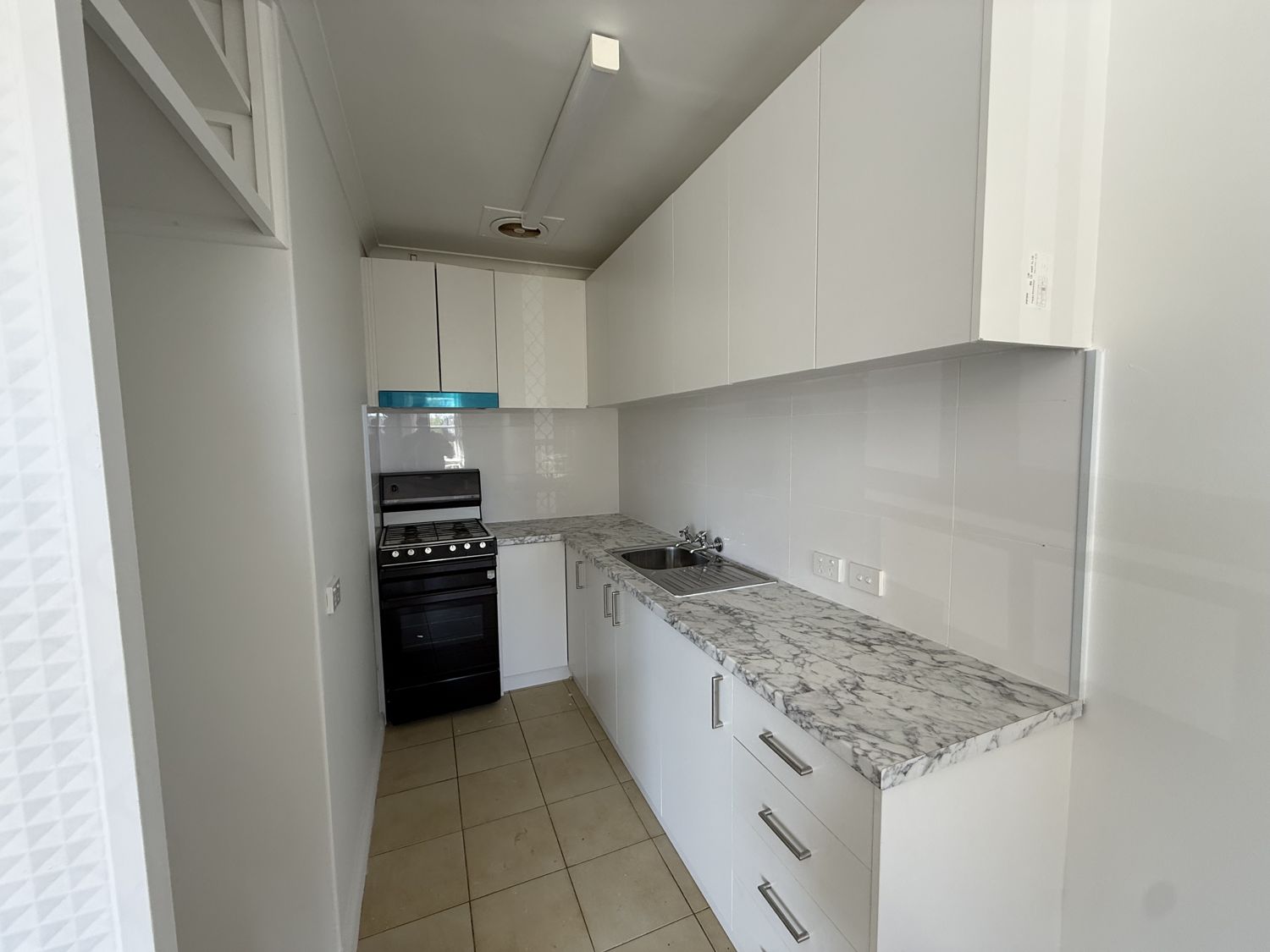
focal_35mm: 14
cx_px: 635
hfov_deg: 102.1
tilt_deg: -5.2
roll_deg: +0.6
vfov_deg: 85.7
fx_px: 514
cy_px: 476
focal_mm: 2.22
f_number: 2.2
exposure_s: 1/99
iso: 125
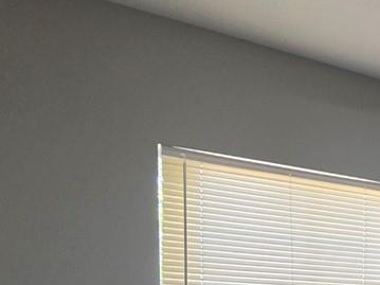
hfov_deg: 24.5
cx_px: 593
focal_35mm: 58
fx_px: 636
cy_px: 375
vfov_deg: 22.4
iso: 250
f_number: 1.9
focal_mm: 2.2
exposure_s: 1/60
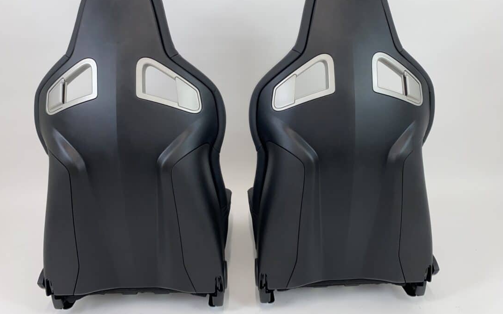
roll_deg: +0.8
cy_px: 144
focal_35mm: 28
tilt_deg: -21.5
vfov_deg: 44.5
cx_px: 254
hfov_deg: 66.5
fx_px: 384
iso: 32
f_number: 1.8
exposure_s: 1/47
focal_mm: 4.25
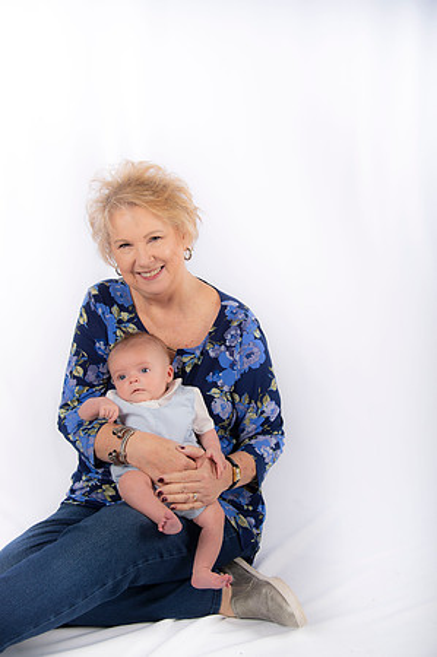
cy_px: 328
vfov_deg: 44.5
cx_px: 218
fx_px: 803
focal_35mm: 44
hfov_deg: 30.4
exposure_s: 1/200
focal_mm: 44
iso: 100
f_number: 5.6
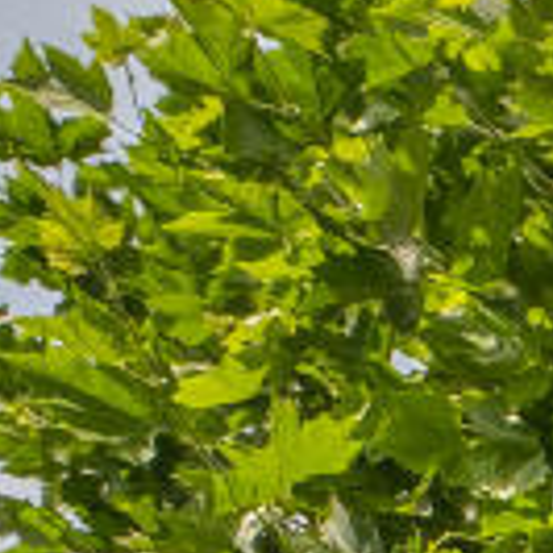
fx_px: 1771
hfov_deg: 10.2
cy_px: 1291
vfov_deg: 13.5
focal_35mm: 98
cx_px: 1825
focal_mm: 10
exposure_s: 1/400
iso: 250
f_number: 5.6
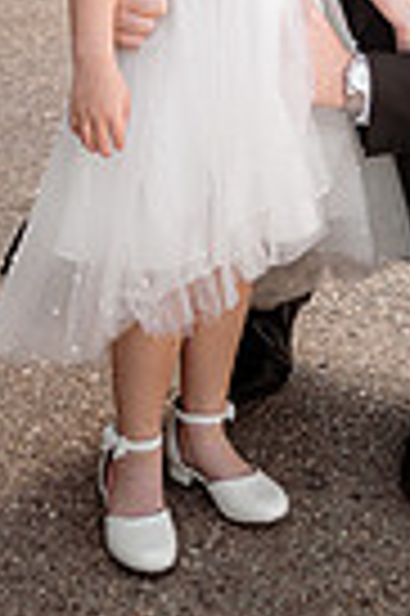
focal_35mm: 79
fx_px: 1353
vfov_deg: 23.2
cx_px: 338
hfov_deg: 17.1
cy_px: -148
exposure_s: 1/500
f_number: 2.2
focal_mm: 24
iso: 160
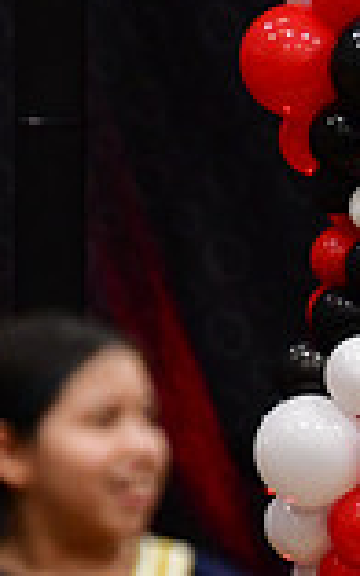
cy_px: 512
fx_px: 17786
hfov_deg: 1.2
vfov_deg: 1.9
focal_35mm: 1132
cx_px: 966
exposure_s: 1/800
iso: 4000
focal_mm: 200
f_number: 2.8
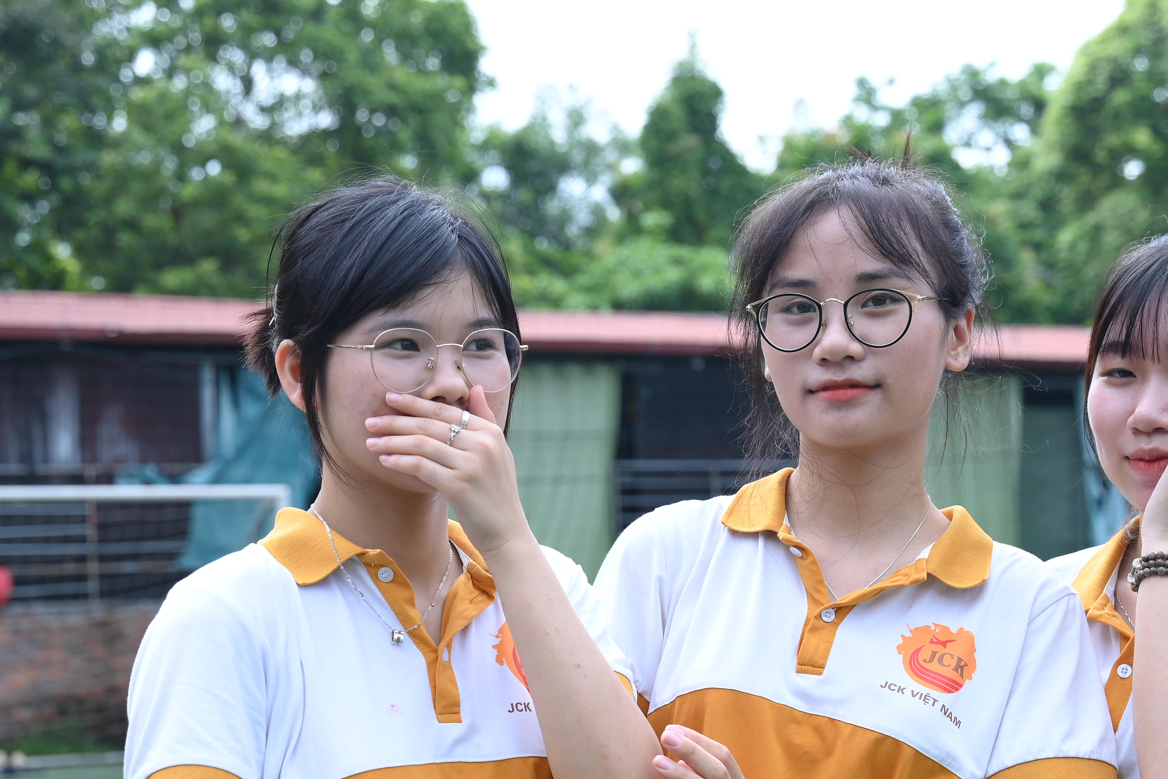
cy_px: 638
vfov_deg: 19.2
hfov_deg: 28.8
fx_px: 2271
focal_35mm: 70
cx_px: 708
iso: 160
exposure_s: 1/500
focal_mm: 41
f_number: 3.5
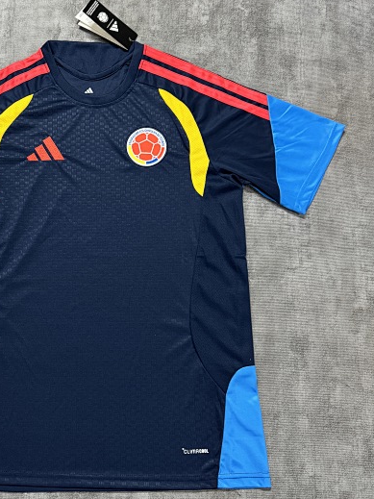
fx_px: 533
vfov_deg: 50.0
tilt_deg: -77.4
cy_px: 220
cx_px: 90
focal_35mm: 37
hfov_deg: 37.6
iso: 400
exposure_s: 1/50
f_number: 1.78
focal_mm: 6.76
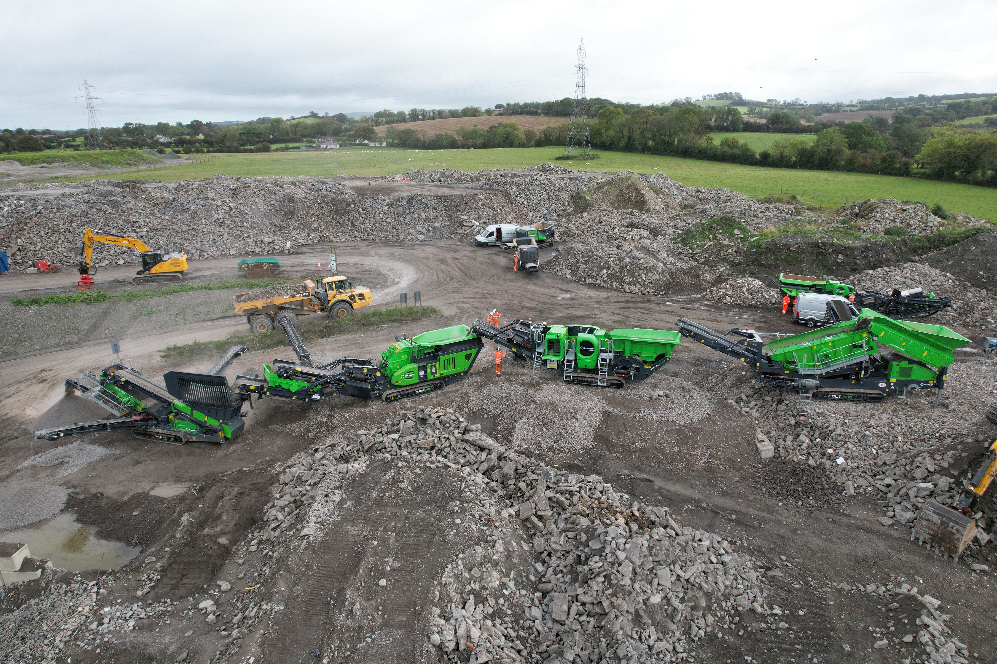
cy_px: 332
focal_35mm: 22
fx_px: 609
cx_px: 498
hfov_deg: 78.6
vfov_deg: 57.2
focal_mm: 8.38
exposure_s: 1/640
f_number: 2.8
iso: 200
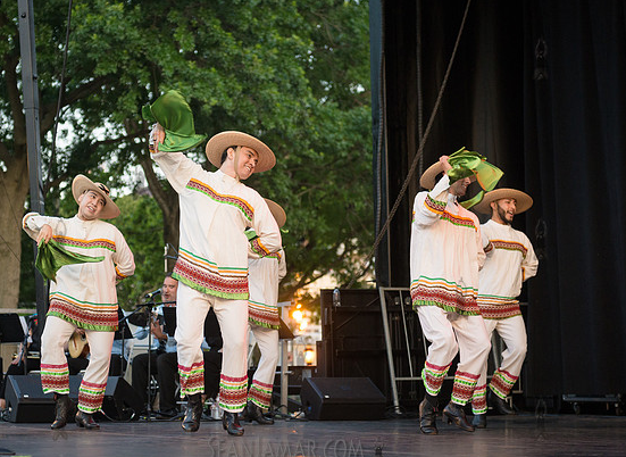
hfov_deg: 23.2
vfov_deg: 17.1
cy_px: 236
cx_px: 224
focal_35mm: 85
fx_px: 1522
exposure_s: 1/800
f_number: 2.8
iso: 1000
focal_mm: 66
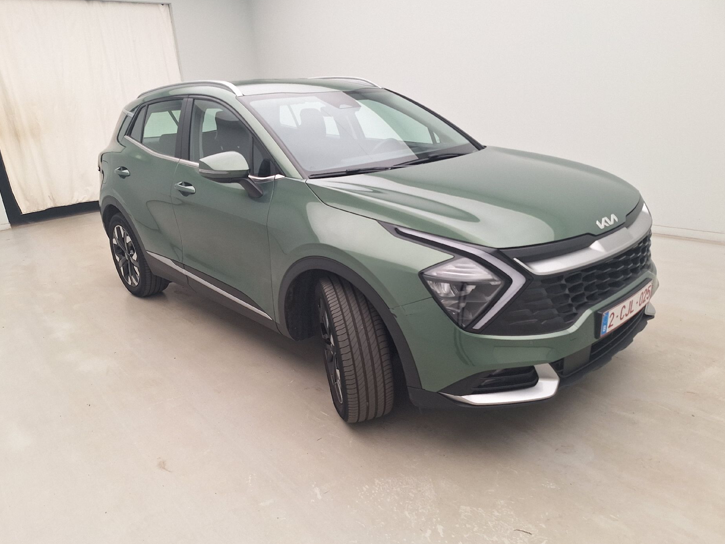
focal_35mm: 24
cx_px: 359
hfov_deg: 71.6
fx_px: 503
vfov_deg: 56.8
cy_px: 272
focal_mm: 5.54
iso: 50
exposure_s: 1/100
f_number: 1.8
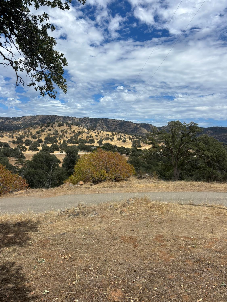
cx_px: 114
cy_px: 151
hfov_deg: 53.1
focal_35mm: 26
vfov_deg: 67.3
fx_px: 227
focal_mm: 5.96
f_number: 1.6
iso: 50
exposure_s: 1/6329
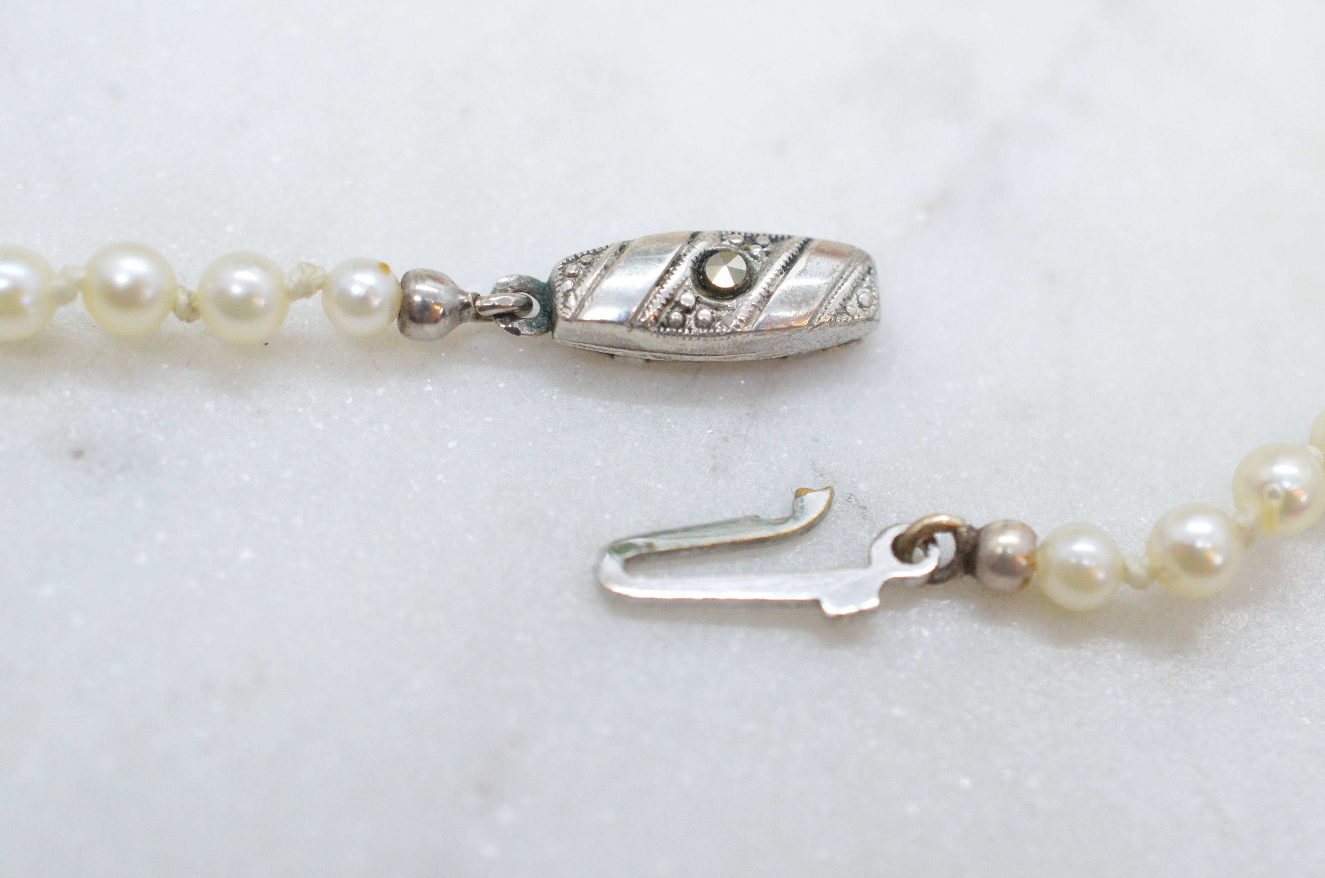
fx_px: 2571
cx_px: 769
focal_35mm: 70
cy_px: 377
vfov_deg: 19.4
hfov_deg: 28.9
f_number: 6.3
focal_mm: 40
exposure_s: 1/800
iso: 4000
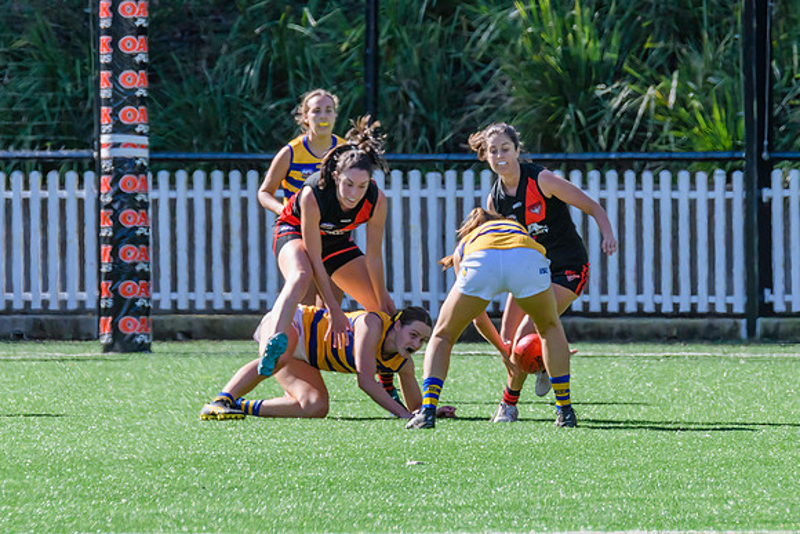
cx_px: 464
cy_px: 281
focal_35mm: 779
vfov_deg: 1.8
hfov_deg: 2.6
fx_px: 17308
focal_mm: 380
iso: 800
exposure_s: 1/1600
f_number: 7.1
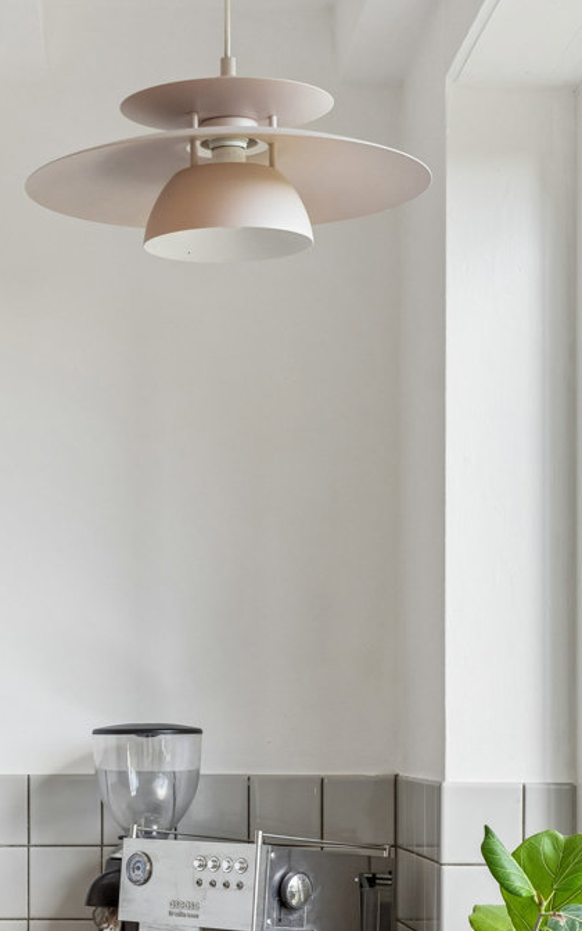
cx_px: 118
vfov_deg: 22.4
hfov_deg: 14.3
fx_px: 2309
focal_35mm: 91
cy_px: 763
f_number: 5
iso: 320
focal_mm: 50
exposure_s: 1/200
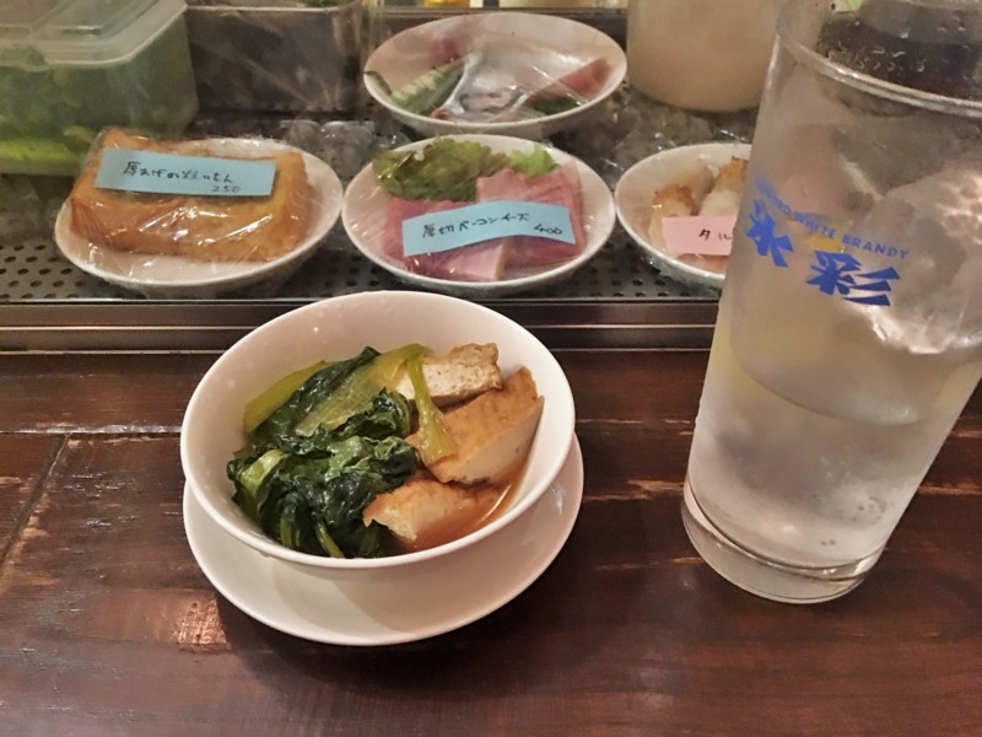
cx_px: 491
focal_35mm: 29
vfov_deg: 48.2
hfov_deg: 61.7
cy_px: 368
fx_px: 823
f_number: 2.2
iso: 100
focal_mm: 4.15
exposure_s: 1/4
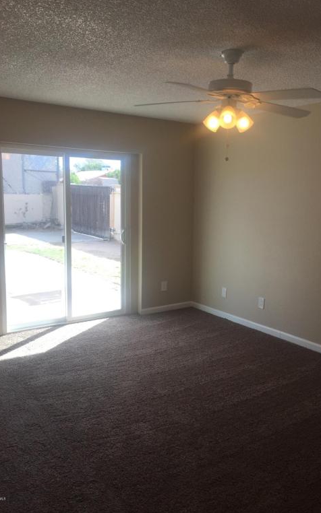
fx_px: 434
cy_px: 256
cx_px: 179
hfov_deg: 40.5
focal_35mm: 31
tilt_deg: -9.7
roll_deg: +0.1
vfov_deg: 61.2
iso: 40
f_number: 2.2
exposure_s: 1/120
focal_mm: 4.15
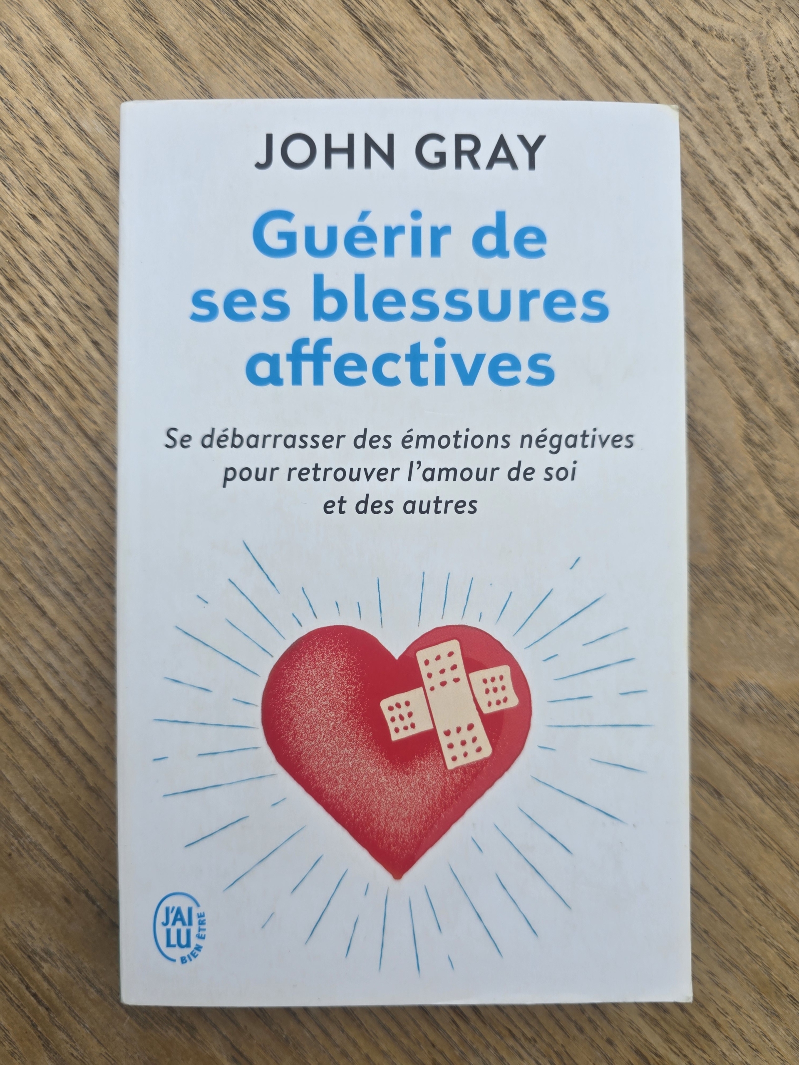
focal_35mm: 23
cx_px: 400
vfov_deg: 73.9
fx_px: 708
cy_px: 532
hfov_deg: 58.9
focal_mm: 6.3
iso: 12
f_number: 1.7
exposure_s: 1/317
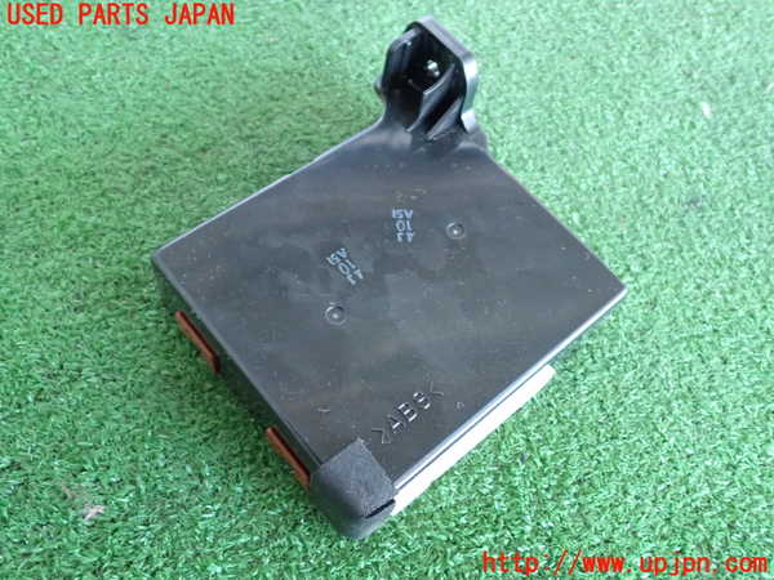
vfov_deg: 44.2
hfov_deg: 56.8
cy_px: 290
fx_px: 716
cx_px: 387
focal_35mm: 32
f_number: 2.4
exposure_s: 1/30
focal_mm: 5.79
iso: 500
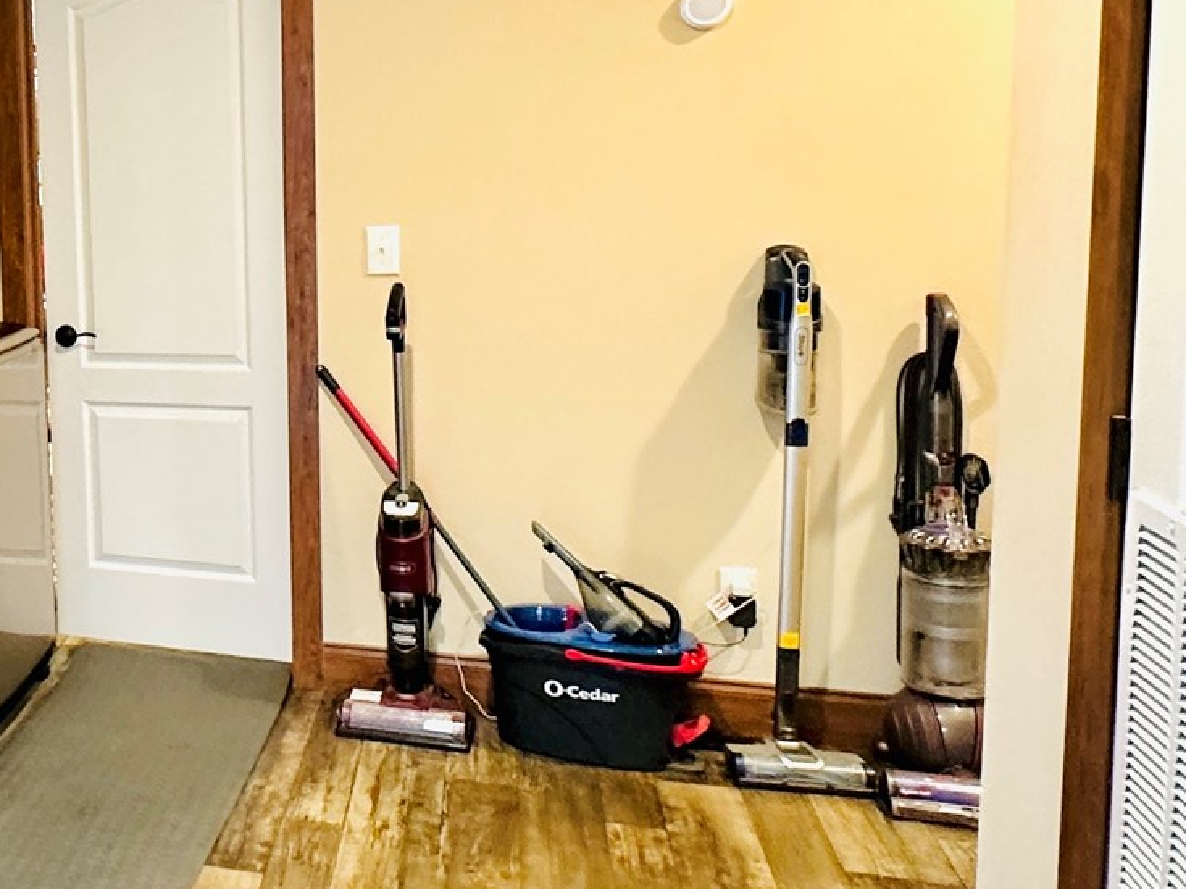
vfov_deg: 36.5
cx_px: -81
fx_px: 1336
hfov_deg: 40.0
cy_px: 318
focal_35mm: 39
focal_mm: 2.22
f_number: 2.2
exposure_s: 1/60
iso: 320
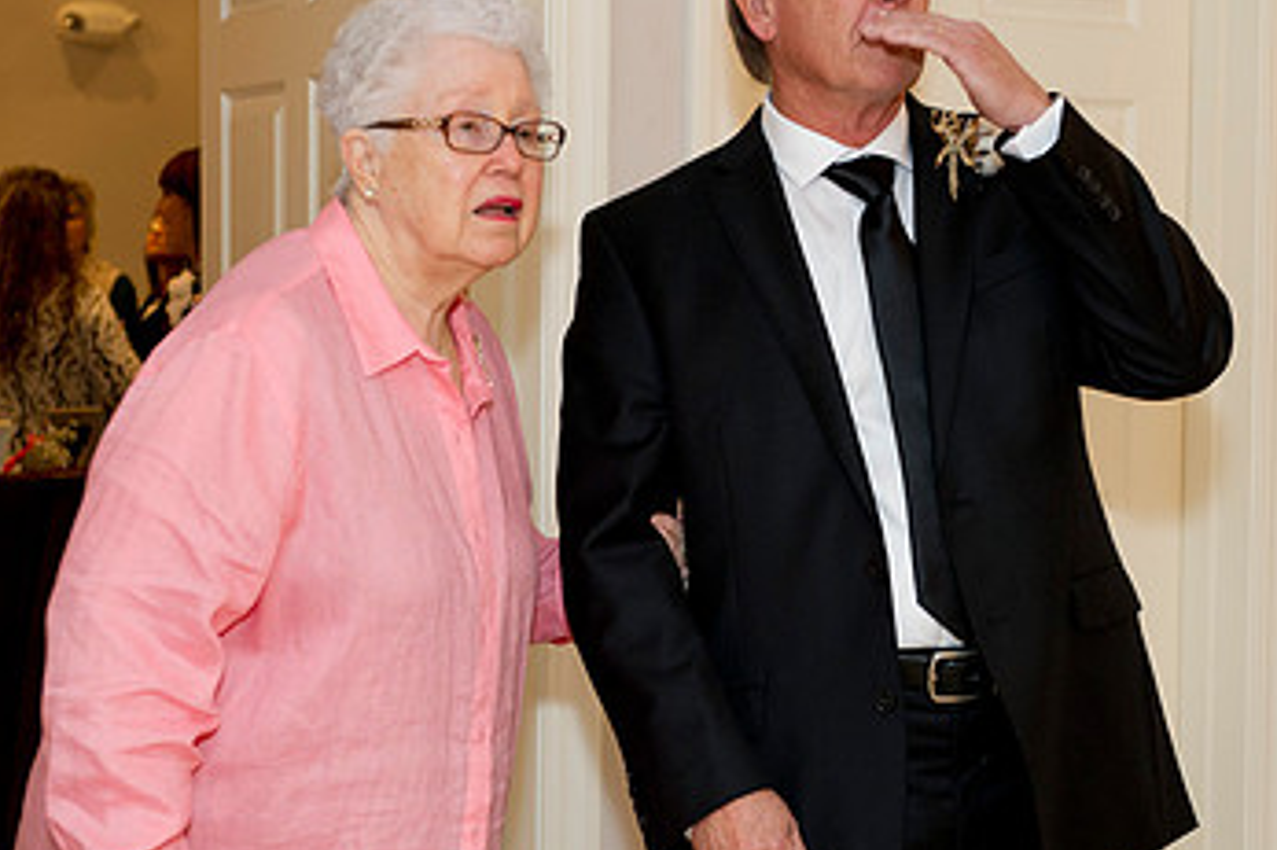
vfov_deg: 15.7
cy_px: 434
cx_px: 788
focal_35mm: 87
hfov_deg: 23.3
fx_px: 3084
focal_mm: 52
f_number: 4
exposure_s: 1/80
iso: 1250
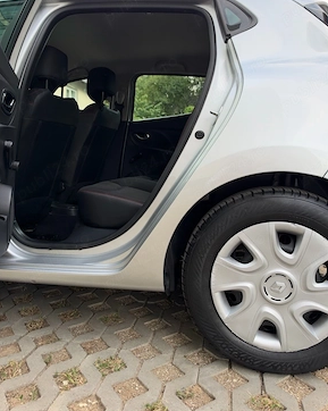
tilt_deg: -5.0
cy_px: 186
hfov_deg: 53.1
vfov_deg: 64.0
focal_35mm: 27
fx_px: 328
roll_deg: -0.8
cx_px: 163
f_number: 1.8
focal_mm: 6.93
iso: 160
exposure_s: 1/121
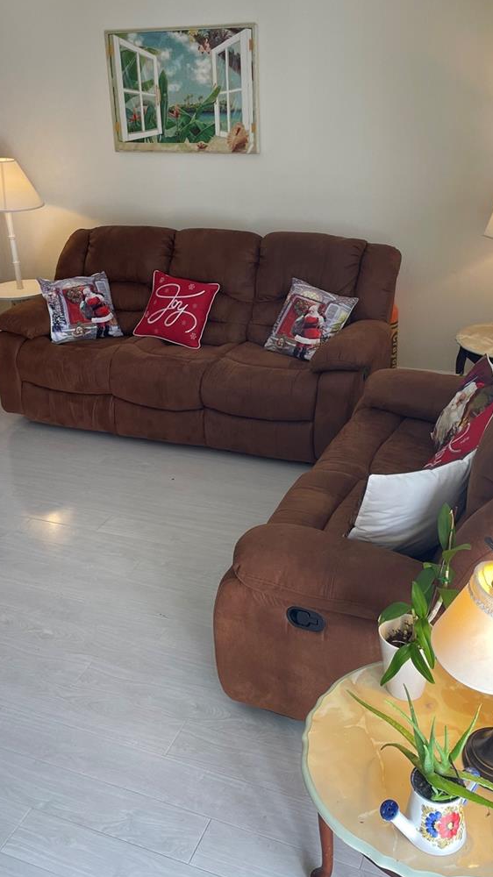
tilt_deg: -22.6
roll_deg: +3.1
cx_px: 233
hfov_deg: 34.6
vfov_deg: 57.9
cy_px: 396
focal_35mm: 34
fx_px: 791
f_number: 1.6
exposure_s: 1/120
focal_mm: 4.2
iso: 40
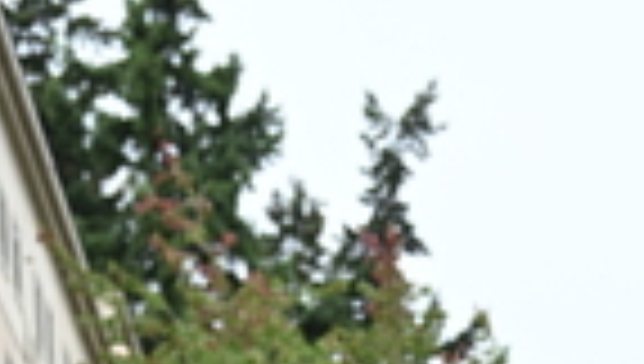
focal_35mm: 229
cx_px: 718
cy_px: 1047
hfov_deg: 9.3
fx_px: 3917
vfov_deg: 5.1
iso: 1600
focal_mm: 57
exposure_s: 1/800
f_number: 4
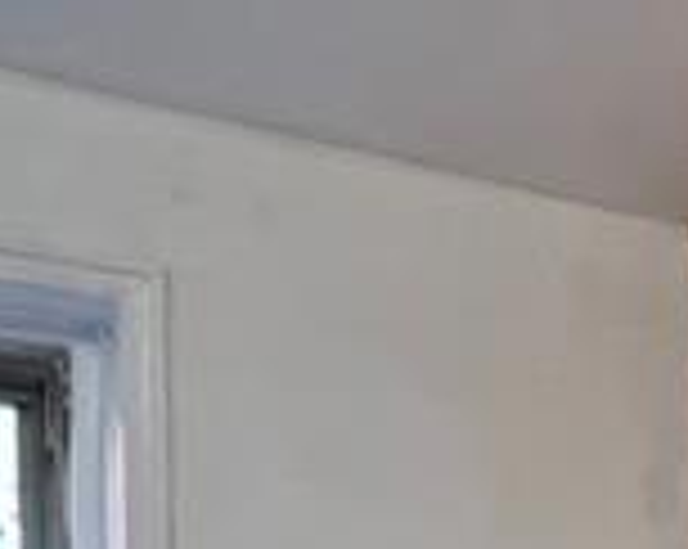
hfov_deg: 15.8
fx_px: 1729
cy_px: 860
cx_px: 1502
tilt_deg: +0.7
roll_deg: +0.7
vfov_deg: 16.2
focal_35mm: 85
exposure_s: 1/120
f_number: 1.8
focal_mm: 1.57
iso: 200
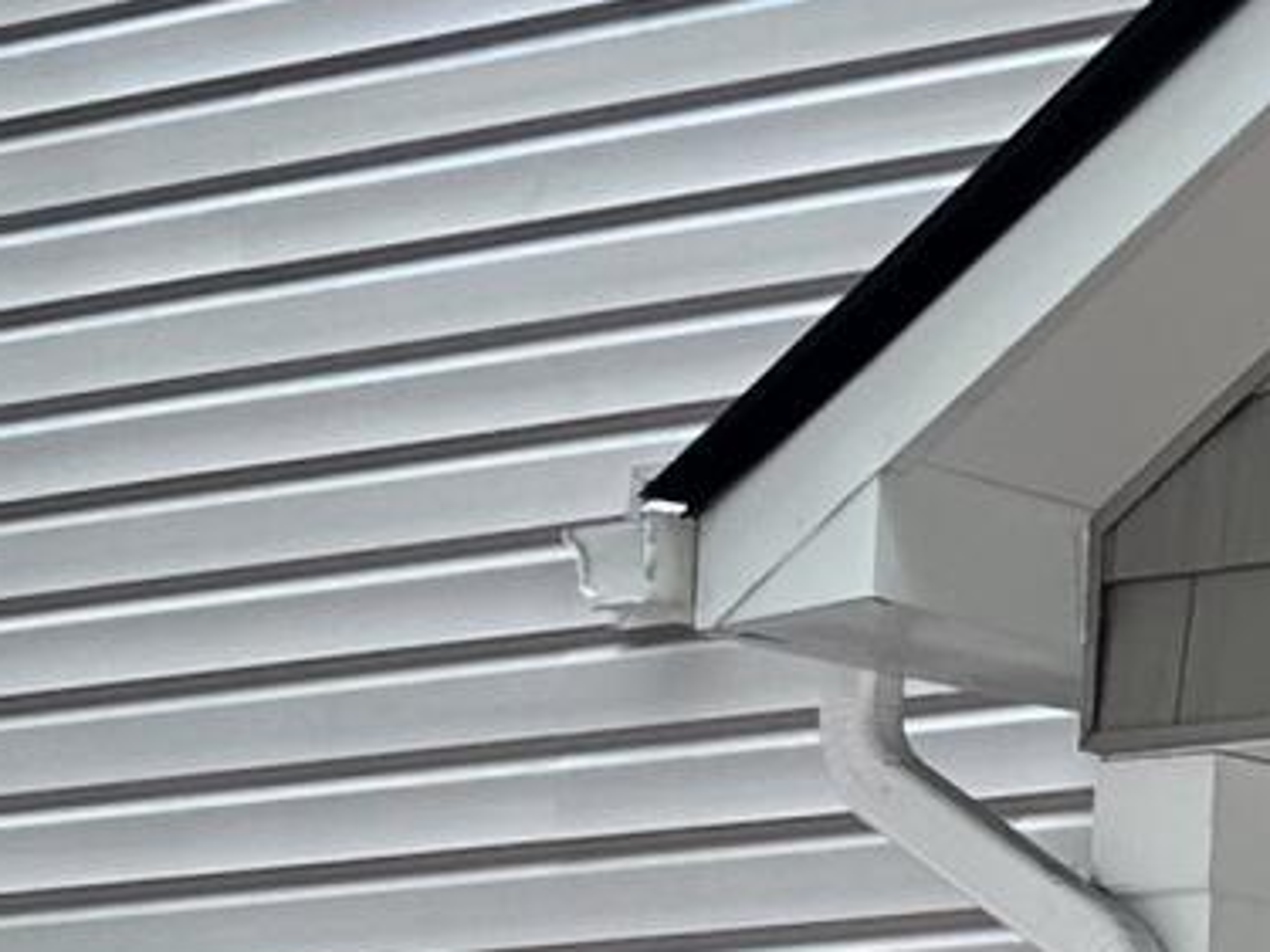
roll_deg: -1.1
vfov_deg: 7.7
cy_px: 1121
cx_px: 2892
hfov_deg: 9.4
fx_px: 7042
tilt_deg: +7.9
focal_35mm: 192
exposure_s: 1/903
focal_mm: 6.86
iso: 80
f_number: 1.78
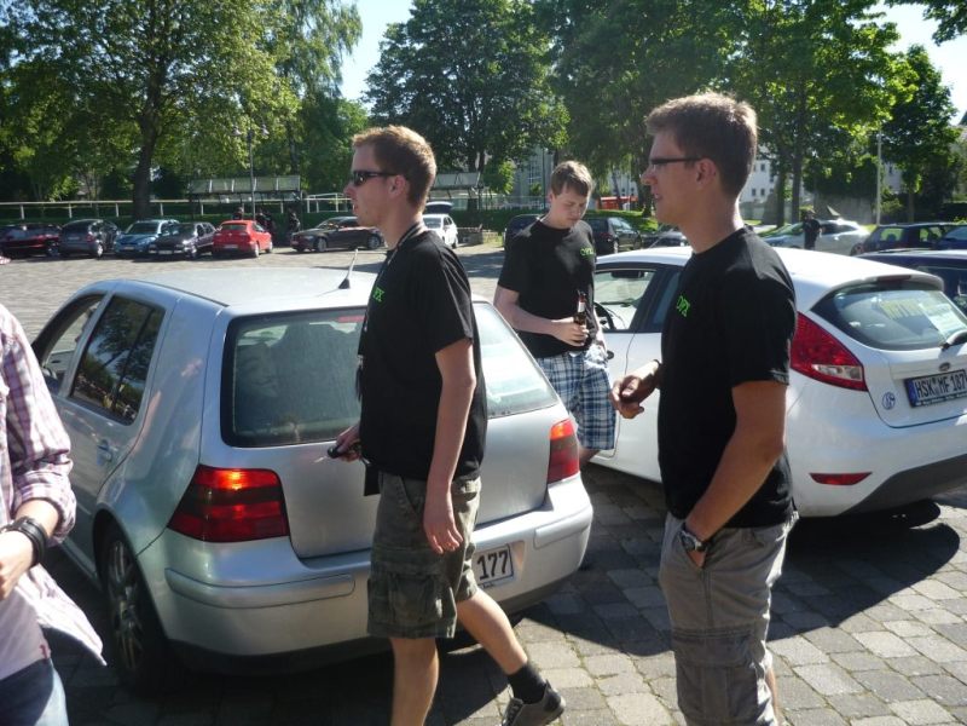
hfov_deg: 55.4
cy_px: 363
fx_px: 922
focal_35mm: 33
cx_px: 484
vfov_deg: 42.9
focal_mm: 5.5
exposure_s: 1/640
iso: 100
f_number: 2.8
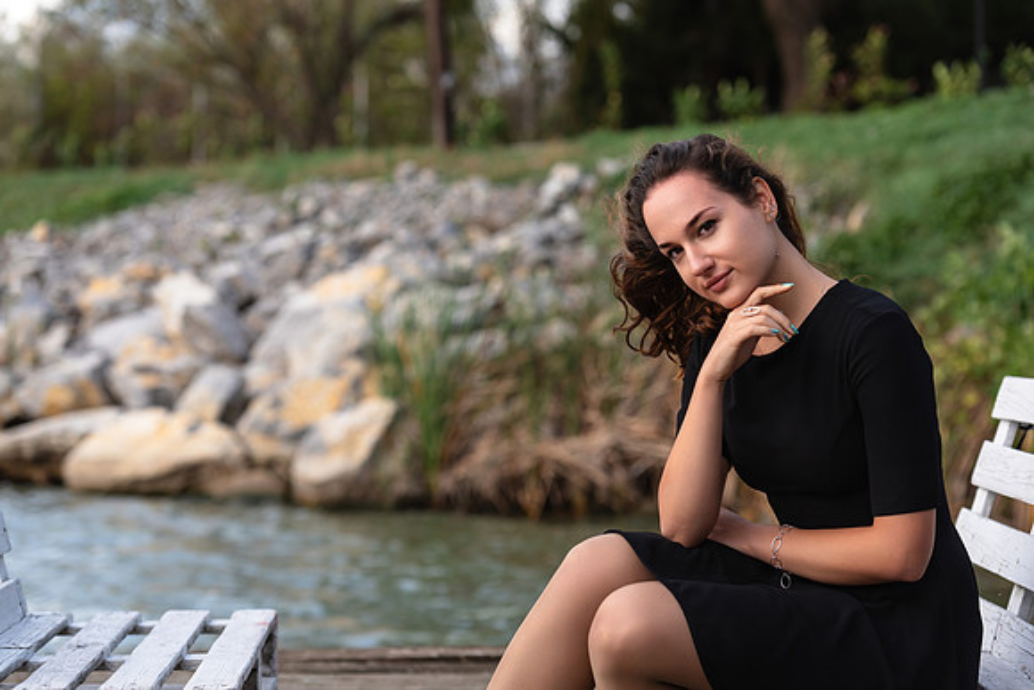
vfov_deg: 13.7
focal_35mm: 100
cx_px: 517
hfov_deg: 20.4
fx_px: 2873
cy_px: 345
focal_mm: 100
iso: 125
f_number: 4
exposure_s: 1/500
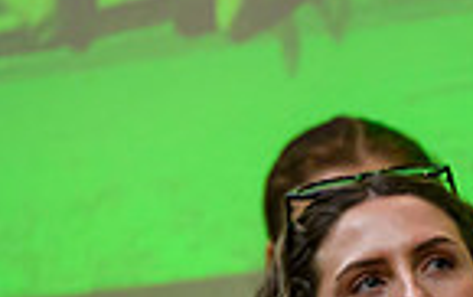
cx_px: 786
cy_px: 579
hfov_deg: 3.2
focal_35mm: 652
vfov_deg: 2.0
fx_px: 8415
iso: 4000
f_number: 3.5
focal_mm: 160
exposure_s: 1/500
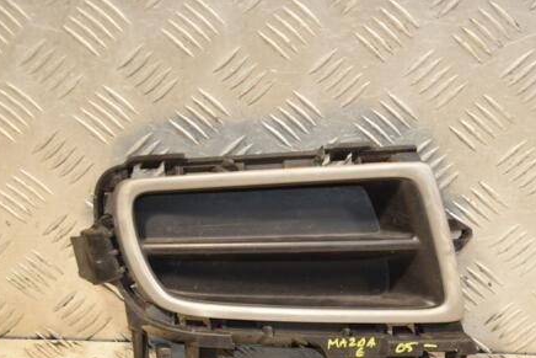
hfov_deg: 20.5
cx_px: 355
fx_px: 1474
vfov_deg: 13.8
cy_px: 224
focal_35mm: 99
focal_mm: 48
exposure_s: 1/200
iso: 800
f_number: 4.8
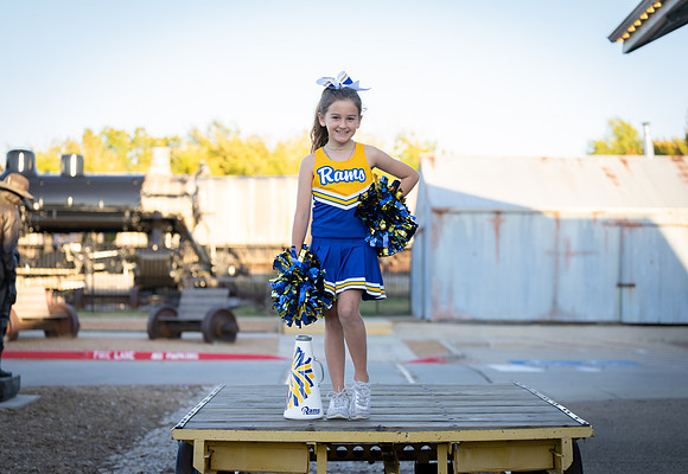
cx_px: 355
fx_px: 1400
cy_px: 237
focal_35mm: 72
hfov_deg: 27.6
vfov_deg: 19.2
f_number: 2.8
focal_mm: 70
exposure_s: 1/320
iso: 125
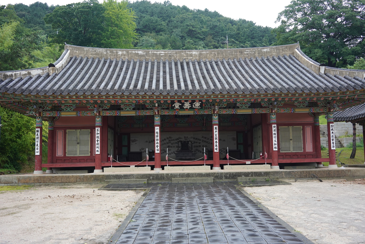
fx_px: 355
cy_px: 122
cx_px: 182
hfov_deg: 54.4
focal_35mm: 35
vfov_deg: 37.9
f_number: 6.3
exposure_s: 1/100
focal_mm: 35
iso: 800
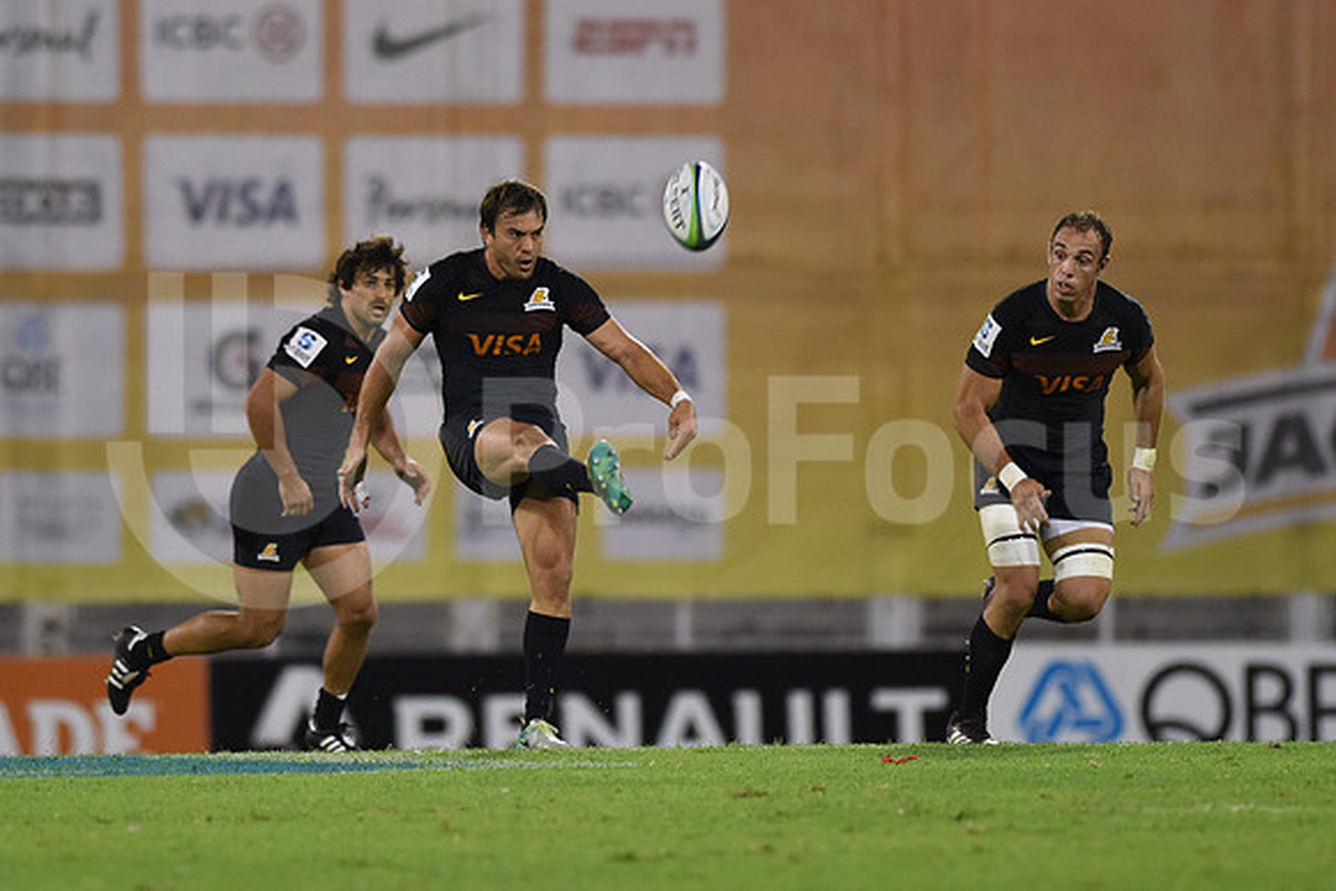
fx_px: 11135
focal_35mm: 300
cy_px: 446
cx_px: 668
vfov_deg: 4.6
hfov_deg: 6.9
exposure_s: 1/1000
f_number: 2.8
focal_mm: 300
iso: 2000
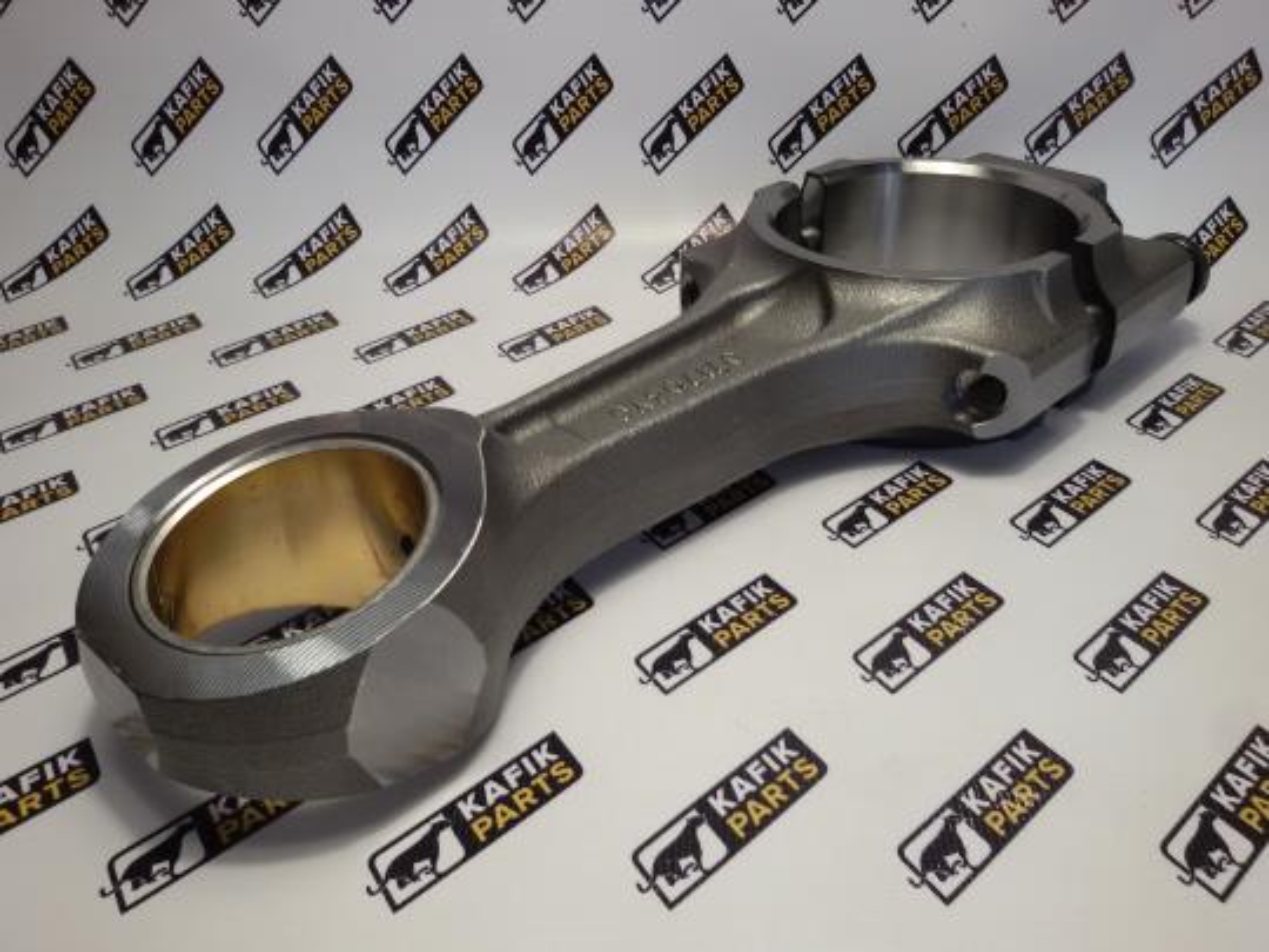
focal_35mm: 31
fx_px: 1136
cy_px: 476
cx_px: 634
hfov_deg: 58.4
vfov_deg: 45.4
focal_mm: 2.93
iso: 40
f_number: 2.4
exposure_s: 1/33
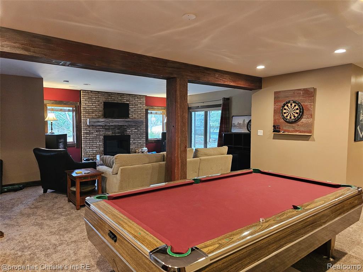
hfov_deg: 73.9
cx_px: 182
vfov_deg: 58.9
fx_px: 241
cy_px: 136
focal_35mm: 23
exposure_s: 1/120
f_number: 1.7
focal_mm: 6.3
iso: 1000
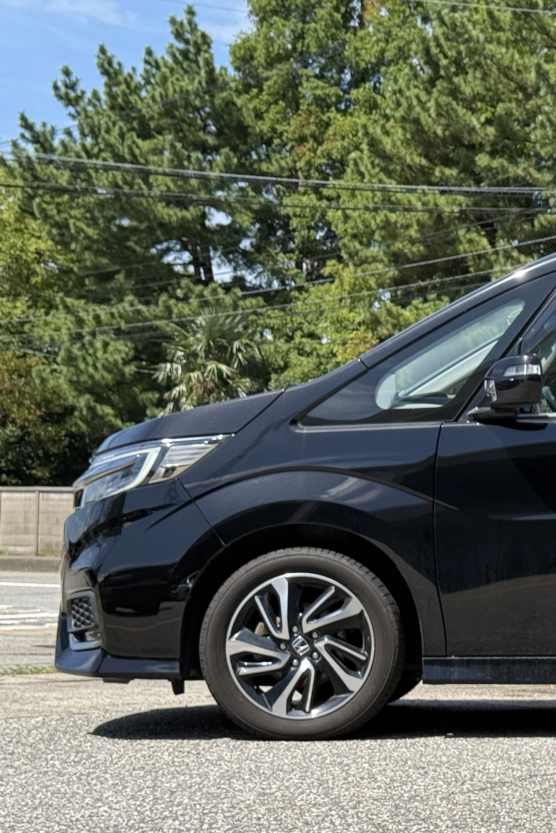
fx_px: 2131
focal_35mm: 92
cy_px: 462
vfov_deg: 22.1
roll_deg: -0.9
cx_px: 734
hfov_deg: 14.2
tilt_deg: +1.5
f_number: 1.78
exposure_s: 1/2762
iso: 80
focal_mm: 6.76
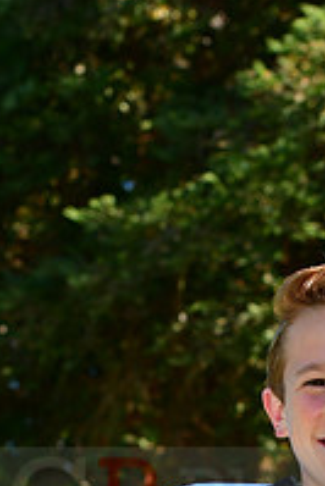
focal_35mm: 306
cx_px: 356
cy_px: 481
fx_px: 4136
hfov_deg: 4.5
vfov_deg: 6.7
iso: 400
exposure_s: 1/500
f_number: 6.3
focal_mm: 70
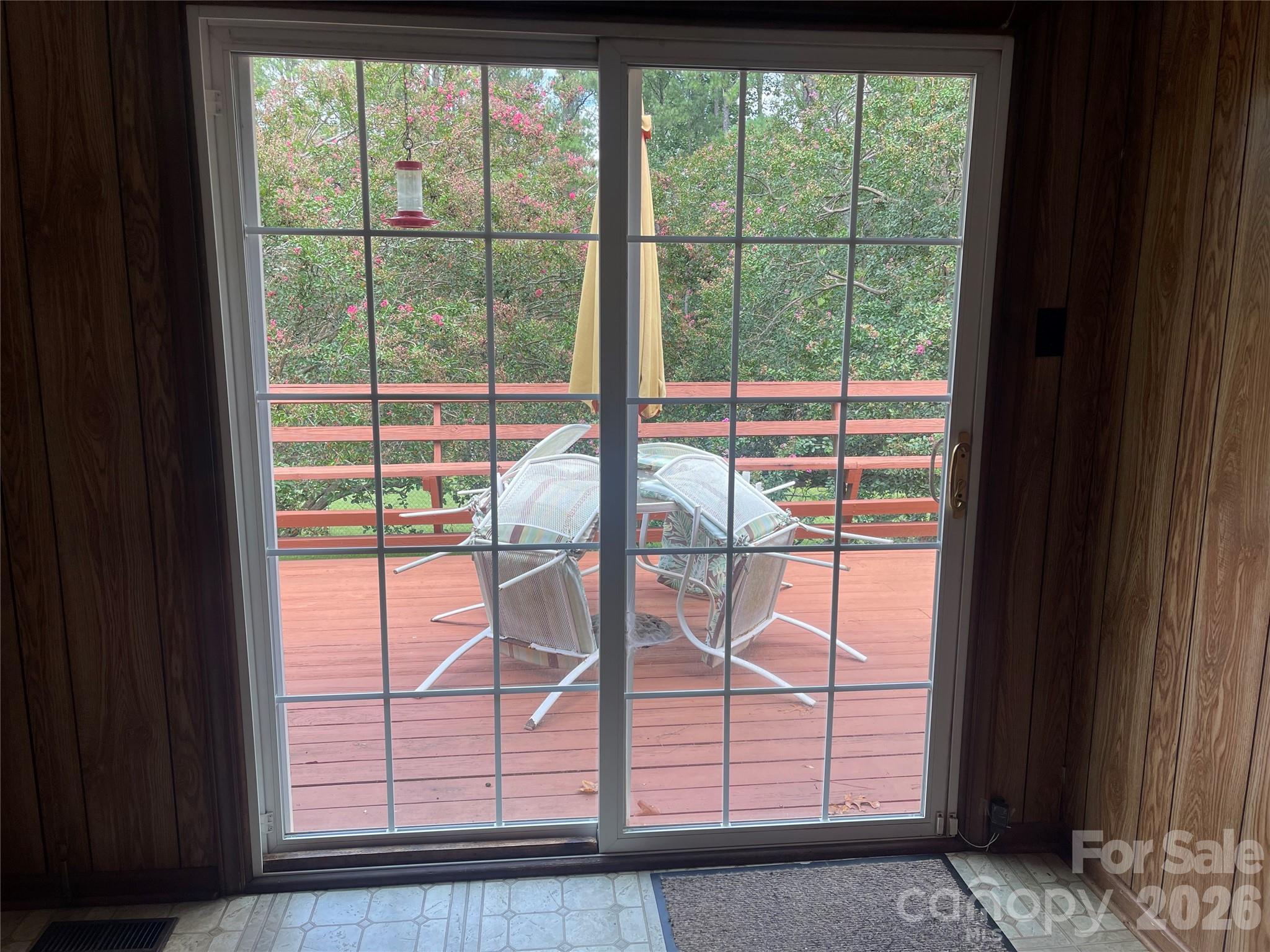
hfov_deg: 69.4
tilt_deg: -11.4
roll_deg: -0.1
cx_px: 635
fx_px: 917
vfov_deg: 54.9
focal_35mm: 25
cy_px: 476
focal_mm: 5.1
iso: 32
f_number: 1.6
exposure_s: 1/284
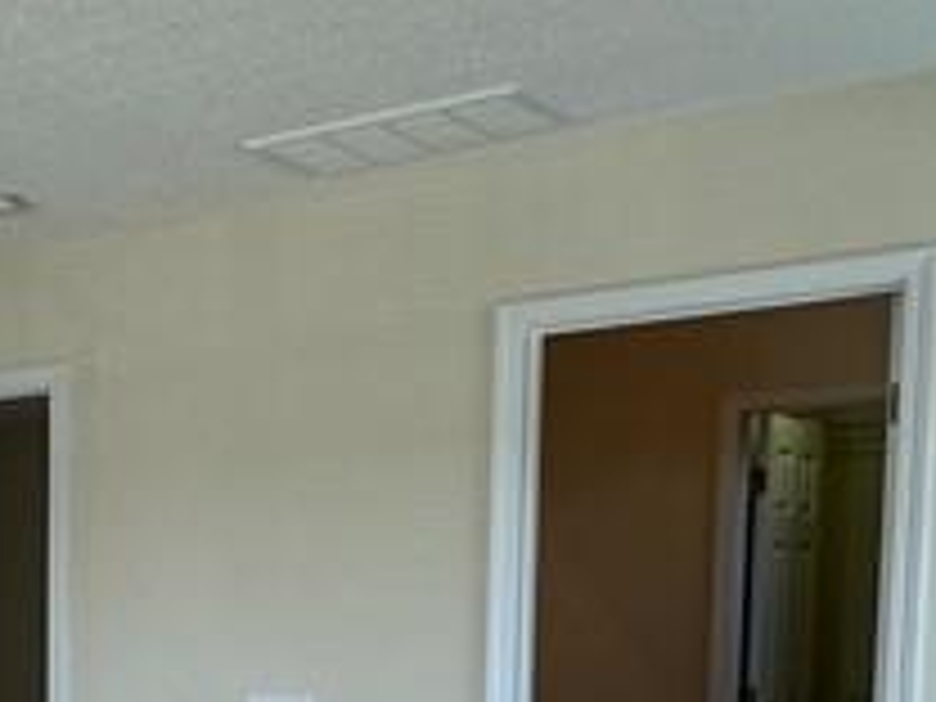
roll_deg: +1.2
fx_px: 1866
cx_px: -450
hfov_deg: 23.0
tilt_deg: -5.8
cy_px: 814
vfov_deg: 20.1
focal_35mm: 69
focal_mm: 2.22
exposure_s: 1/120
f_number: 2.2
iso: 50
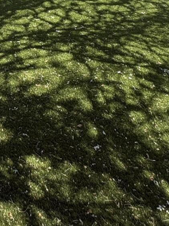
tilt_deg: -9.2
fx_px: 325
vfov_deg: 30.7
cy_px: -62
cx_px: -40
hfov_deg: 25.7
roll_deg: +0.4
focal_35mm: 50
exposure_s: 1/779
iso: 40
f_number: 2.2
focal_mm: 2.22
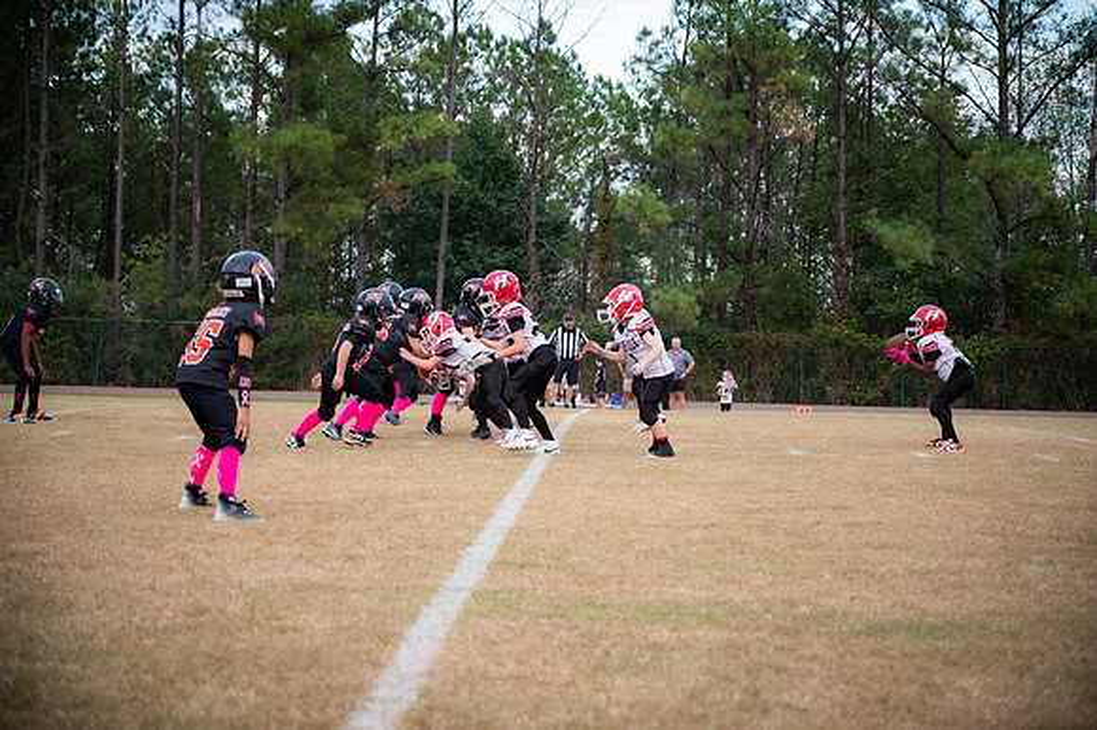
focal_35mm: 70
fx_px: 2132
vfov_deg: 19.4
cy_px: 365
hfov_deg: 28.9
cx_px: 548
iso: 1250
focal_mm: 70
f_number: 4
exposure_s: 1/640
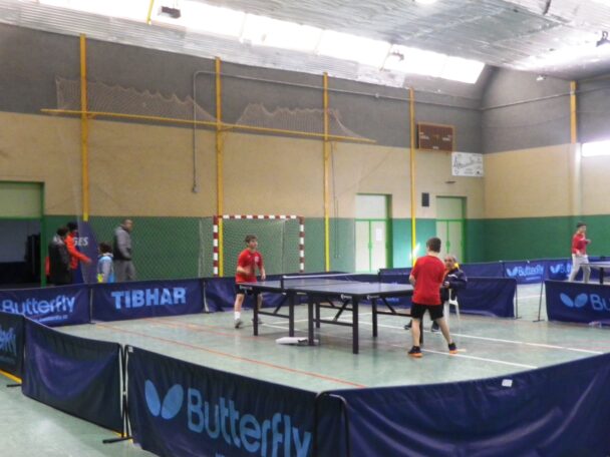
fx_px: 687
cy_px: 228
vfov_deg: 36.8
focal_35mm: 39
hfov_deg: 47.9
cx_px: 305
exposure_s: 1/20
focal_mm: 7
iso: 400
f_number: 4
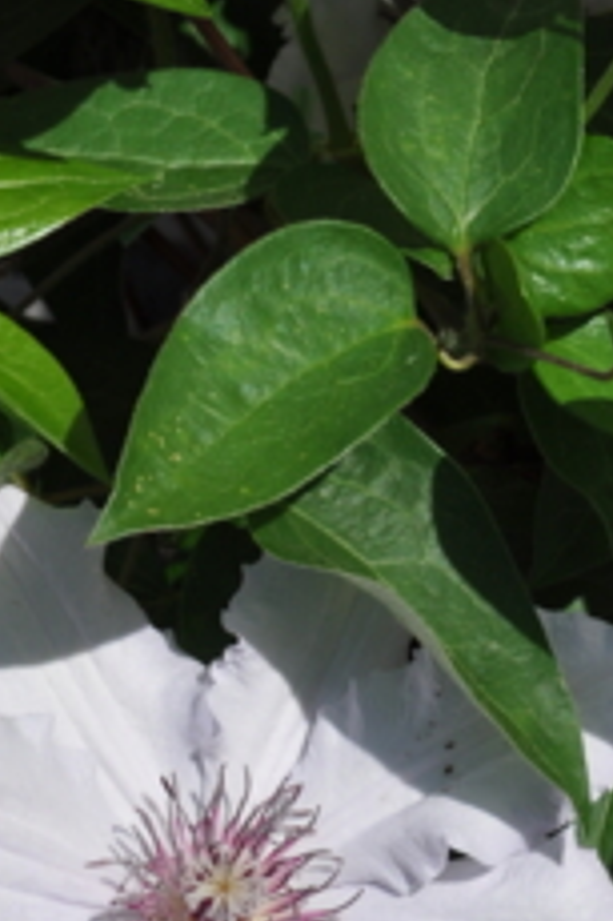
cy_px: 388
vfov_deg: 4.9
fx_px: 10666
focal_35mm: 417
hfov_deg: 3.3
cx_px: 571
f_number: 8
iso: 200
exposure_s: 1/640
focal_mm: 80
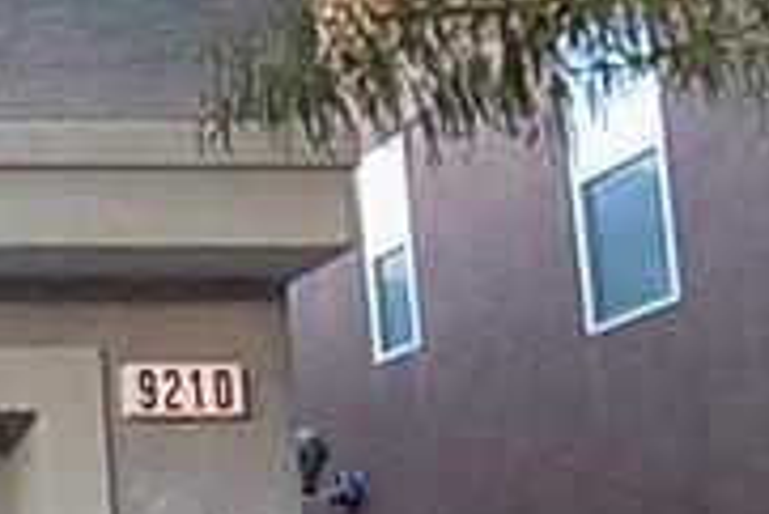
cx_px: -854
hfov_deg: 12.9
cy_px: 268
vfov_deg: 10.2
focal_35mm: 135
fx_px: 2886
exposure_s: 1/30
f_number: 3.1
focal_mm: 4
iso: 125
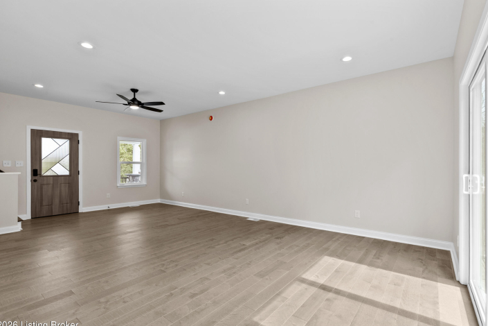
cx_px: 247
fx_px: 230
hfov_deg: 93.3
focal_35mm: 17
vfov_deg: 70.4
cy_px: 167
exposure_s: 1/20
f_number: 11
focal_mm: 16
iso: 400
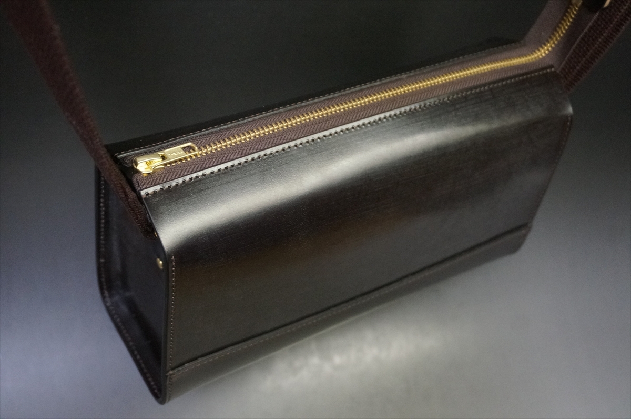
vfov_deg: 28.8
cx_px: 316
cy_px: 210
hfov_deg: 42.4
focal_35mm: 46
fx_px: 814
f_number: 5
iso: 3200
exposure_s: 1/100
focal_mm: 31
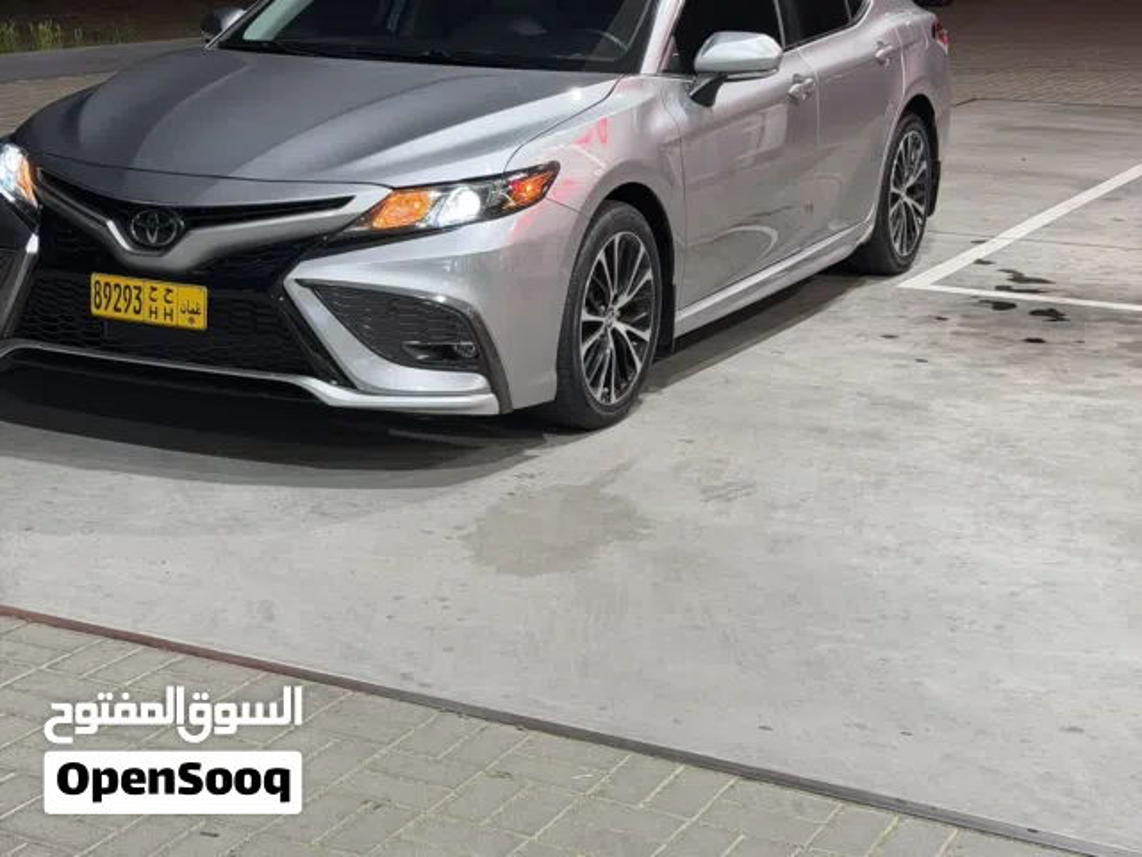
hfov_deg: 39.7
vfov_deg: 30.3
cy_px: 428
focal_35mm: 48
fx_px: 1584
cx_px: 571
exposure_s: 1/50
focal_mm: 6.76
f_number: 1.78
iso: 160
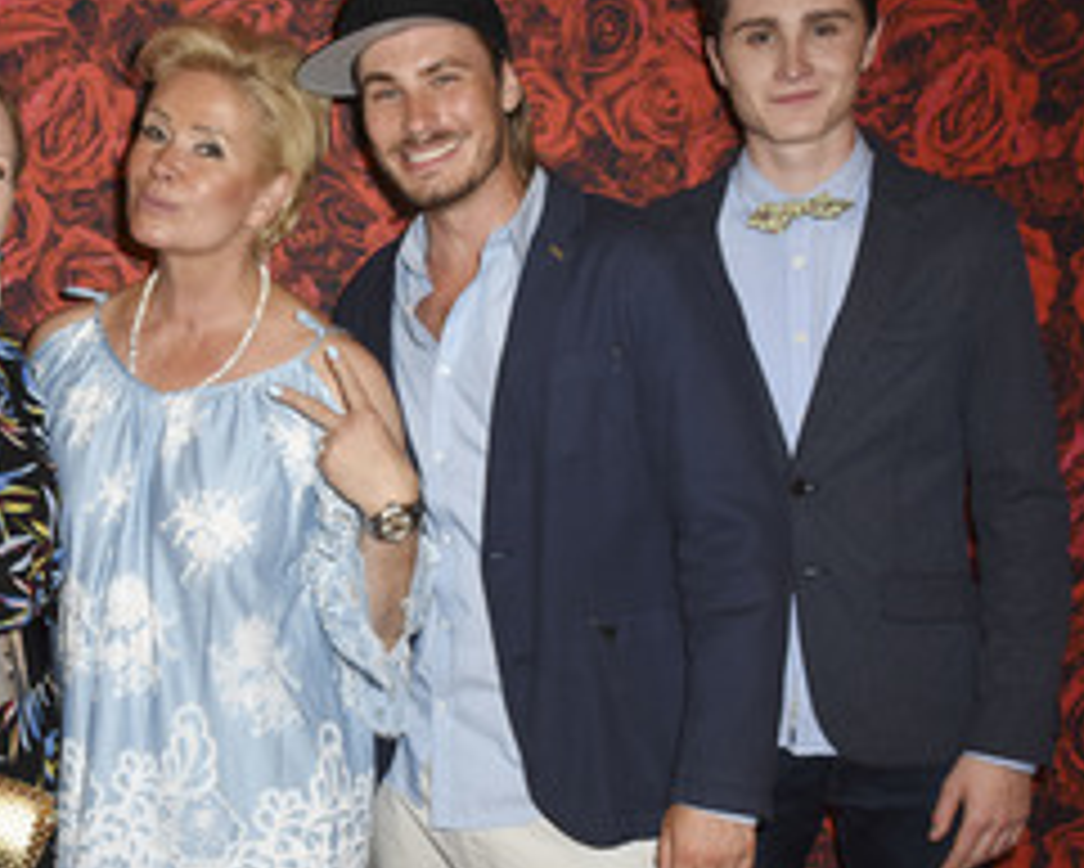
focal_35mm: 58
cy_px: 513
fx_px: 1862
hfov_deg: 31.6
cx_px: 209
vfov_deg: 26.2
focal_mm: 22
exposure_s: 1/160
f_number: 4.5
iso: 500
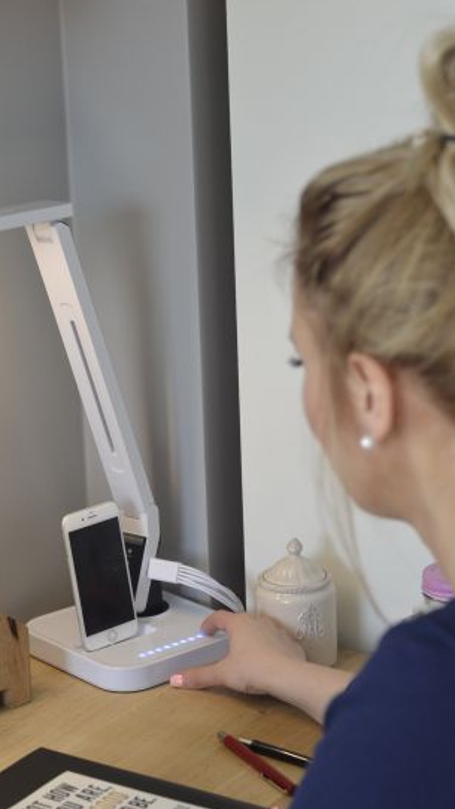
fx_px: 1865
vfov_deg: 24.5
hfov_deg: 13.9
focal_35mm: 87
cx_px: 201
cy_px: 416
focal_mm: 50
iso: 400
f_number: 4.5
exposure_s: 1/80
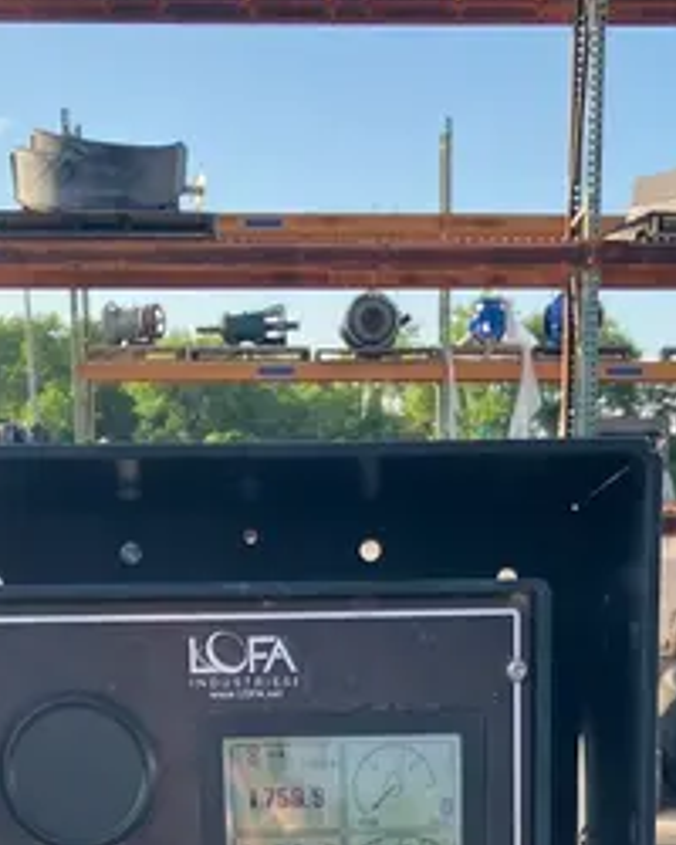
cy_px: 1117
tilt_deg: -15.6
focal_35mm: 80
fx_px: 2001
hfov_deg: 19.2
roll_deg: +0.0
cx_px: 368
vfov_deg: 21.4
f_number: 1.8
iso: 32
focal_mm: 3.99
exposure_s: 1/376
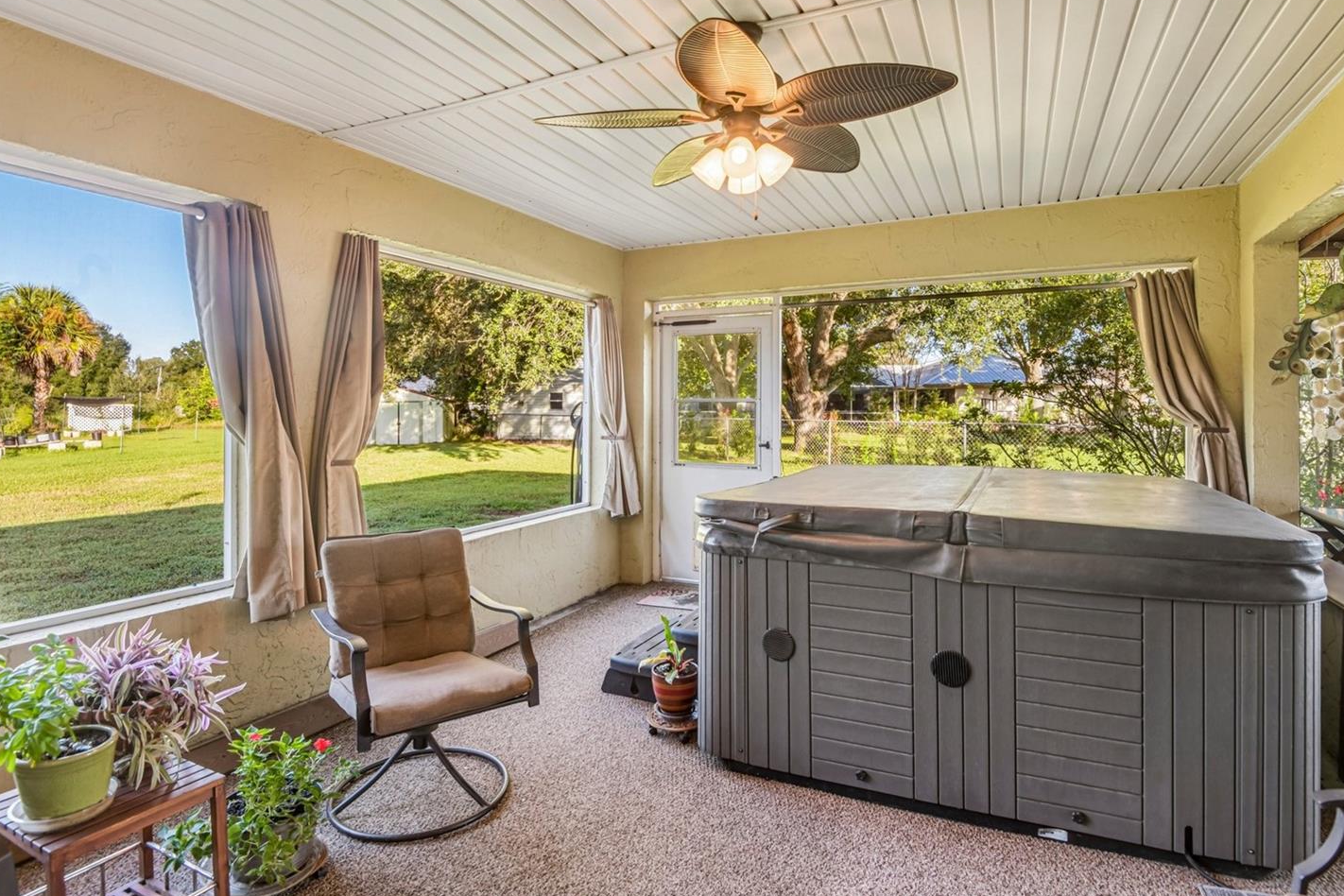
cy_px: 399
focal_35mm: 18
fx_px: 672
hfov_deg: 90.0
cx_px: 686
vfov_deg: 67.2
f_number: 8
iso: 400
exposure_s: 1/30
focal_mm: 16
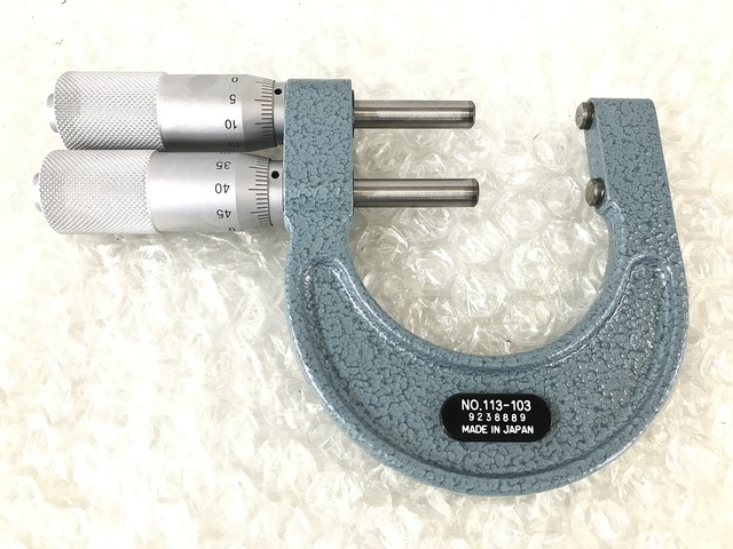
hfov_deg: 63.4
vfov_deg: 49.7
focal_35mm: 28
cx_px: 366
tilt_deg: -69.8
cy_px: 274
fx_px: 593
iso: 32
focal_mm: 3.99
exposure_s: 1/30
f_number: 1.8
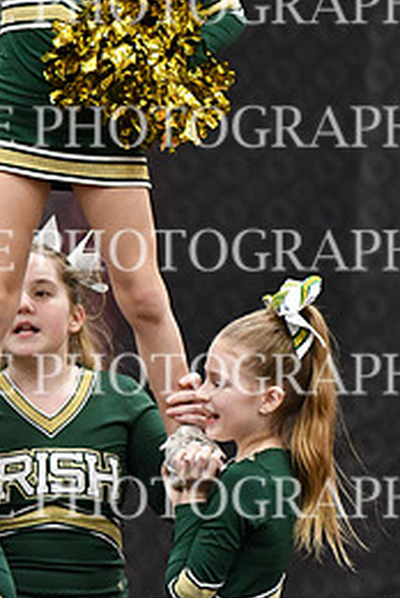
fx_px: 10255
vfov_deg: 3.3
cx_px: 17
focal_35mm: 617
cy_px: 189
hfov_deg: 2.2
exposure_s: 1/800
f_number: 2.8
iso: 5000
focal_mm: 185
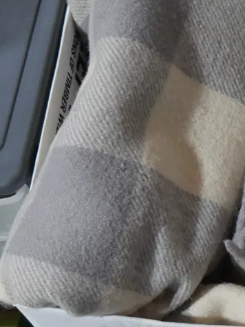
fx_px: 774
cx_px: 261
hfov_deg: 17.4
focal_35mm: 82
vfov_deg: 23.8
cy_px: 138
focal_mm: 19
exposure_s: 1/60
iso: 800
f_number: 4.1
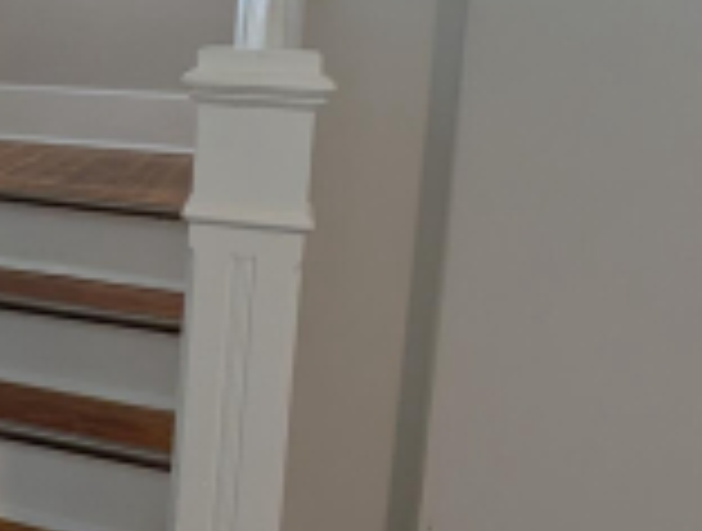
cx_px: -252
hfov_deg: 28.9
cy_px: 126
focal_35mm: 51
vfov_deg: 28.2
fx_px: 1037
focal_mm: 2.02
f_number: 1.7
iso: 90
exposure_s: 1/120
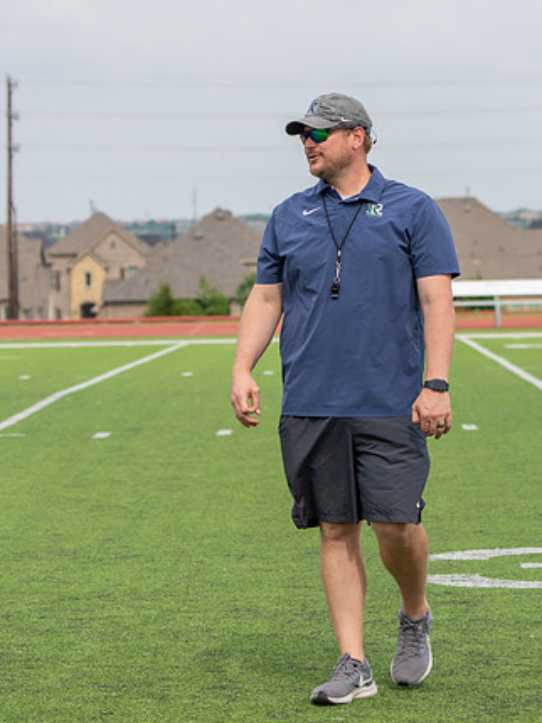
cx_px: 338
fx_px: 3255
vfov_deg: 12.7
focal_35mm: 156
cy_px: 353
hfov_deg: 9.5
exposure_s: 1/1250
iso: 400
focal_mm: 100
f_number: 5.6
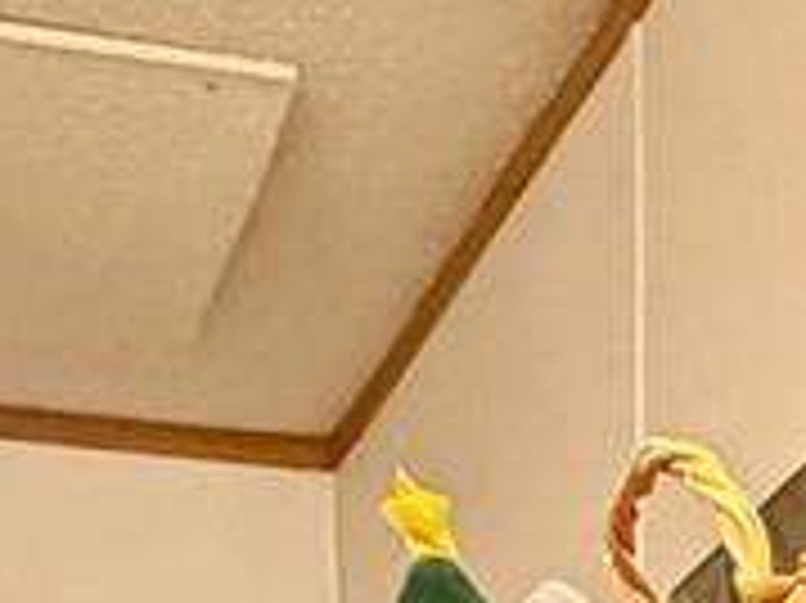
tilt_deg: -12.0
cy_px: 2223
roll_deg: -1.9
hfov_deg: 15.4
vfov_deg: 8.4
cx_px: 1144
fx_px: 2792
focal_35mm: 120
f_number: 2.2
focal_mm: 2.22
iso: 800
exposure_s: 1/60
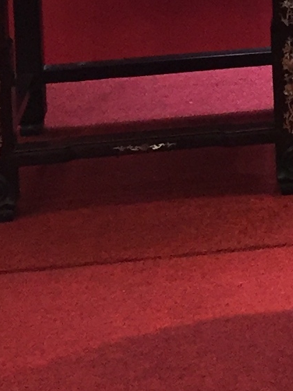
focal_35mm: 169
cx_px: 572
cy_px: -496
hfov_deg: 8.4
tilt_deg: -2.7
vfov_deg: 10.4
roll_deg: +2.8
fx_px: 1907
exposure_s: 1/30
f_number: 2.2
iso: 50
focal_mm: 4.15
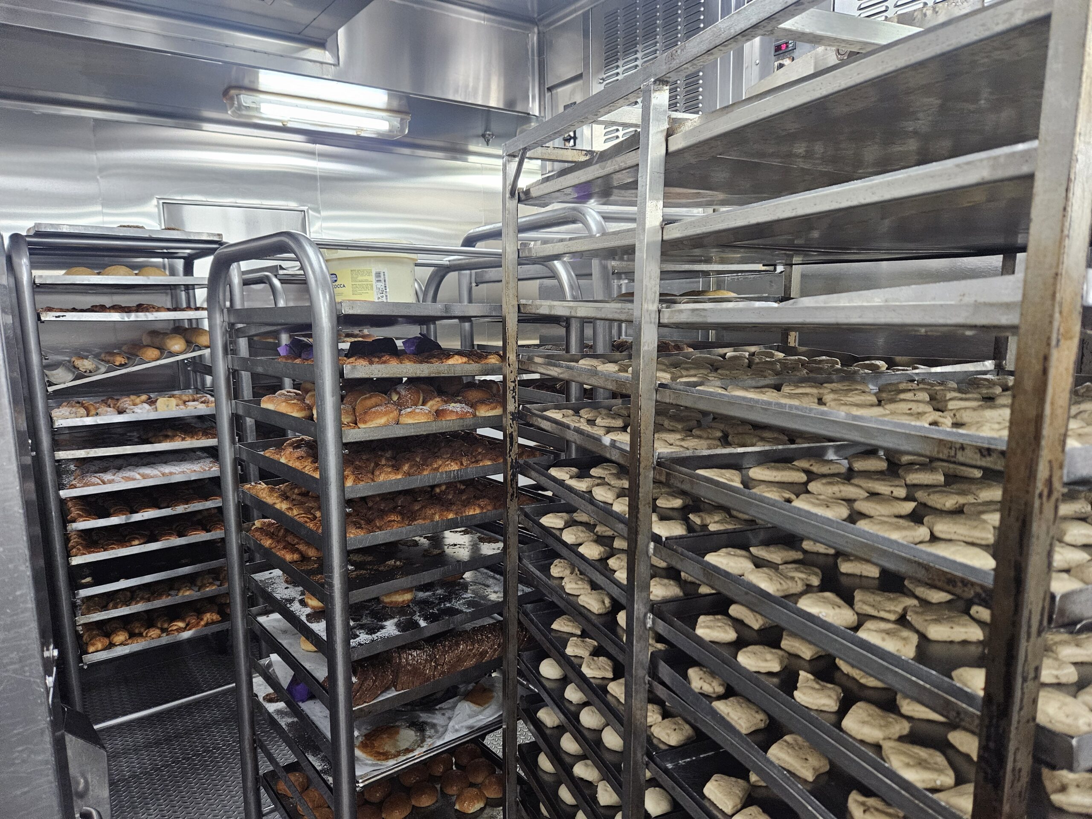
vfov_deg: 58.9
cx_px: 546
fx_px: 726
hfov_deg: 73.9
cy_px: 410
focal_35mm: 23
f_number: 1.8
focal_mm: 5.4
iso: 640
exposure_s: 1/120
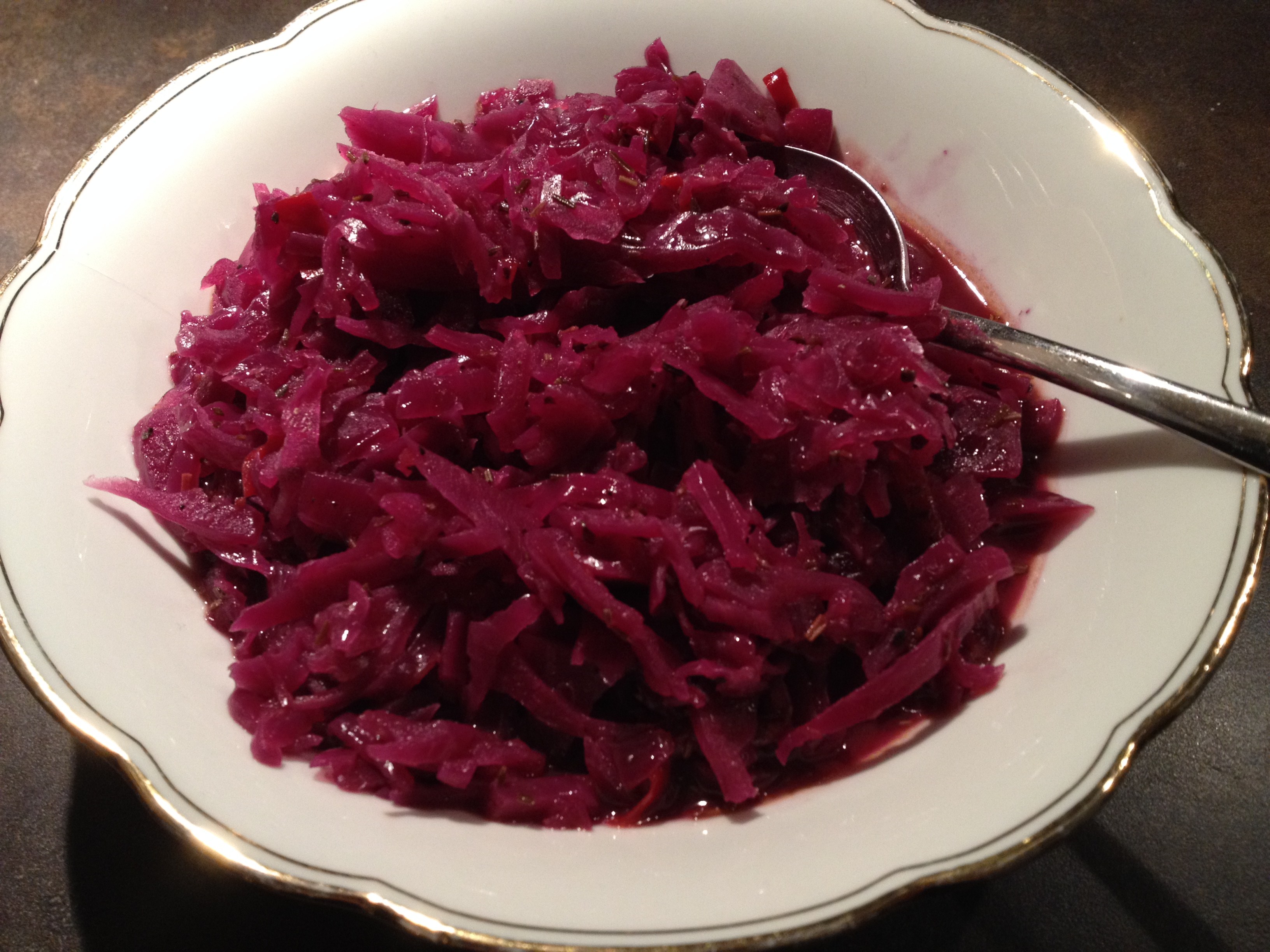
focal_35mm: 35
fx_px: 1284
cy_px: 476
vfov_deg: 40.7
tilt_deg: -56.6
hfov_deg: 52.6
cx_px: 635
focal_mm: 4.28
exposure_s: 1/20
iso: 160
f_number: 2.4
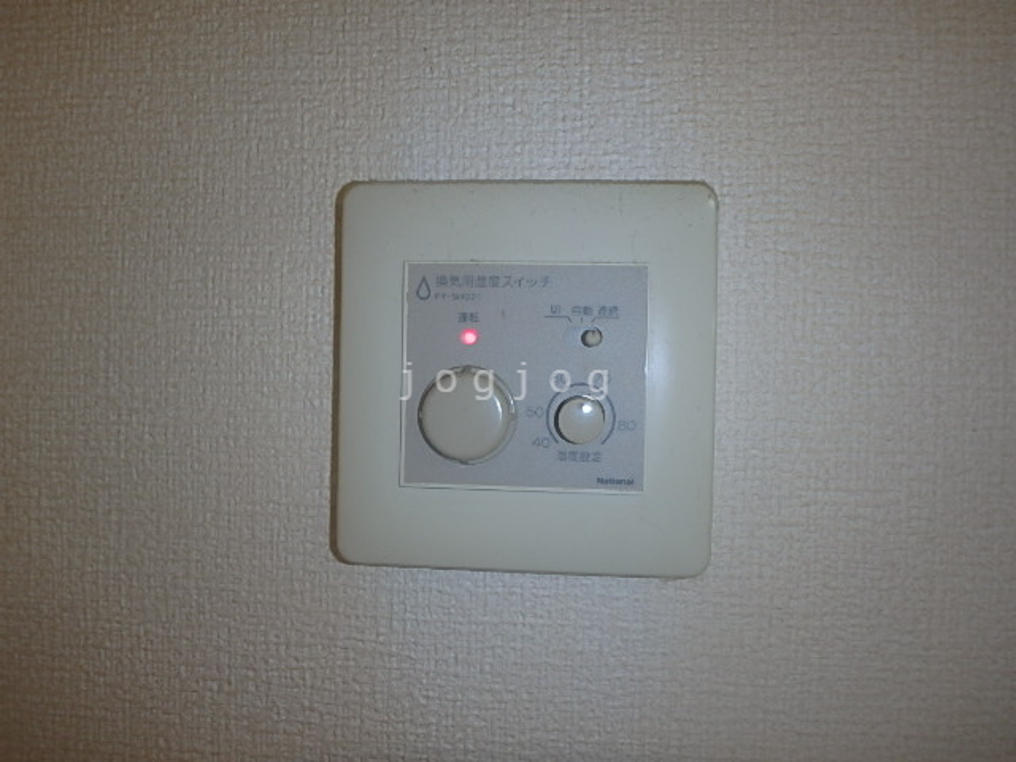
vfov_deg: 63.4
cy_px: 381
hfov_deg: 79.0
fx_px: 616
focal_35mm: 21
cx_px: 508
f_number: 3.5
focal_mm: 3.7
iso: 125
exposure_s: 1/30
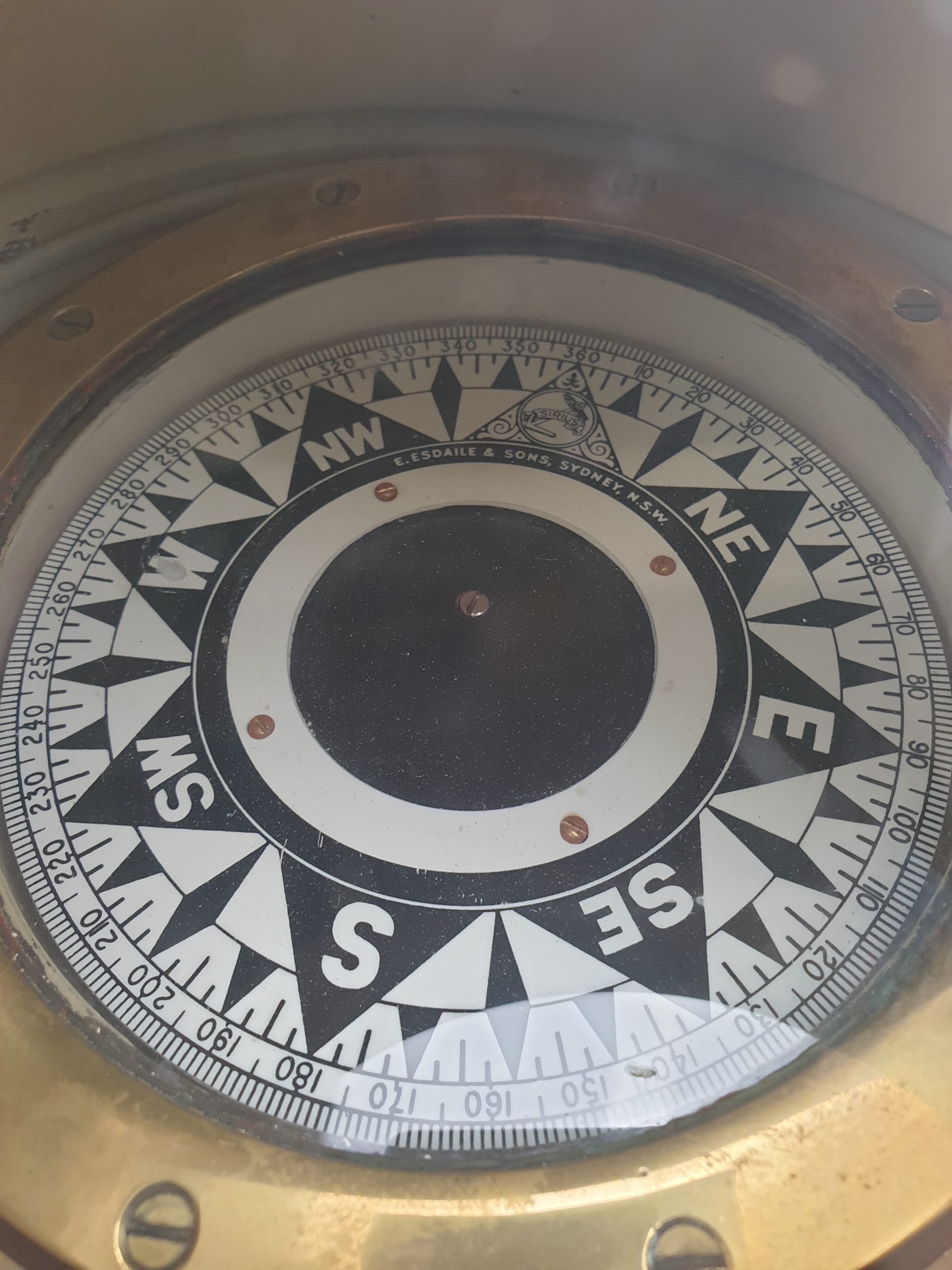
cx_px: 476
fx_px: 953
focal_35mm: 26
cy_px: 635
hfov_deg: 53.1
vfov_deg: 67.3
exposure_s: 1/50
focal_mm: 4.3
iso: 160
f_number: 2.4
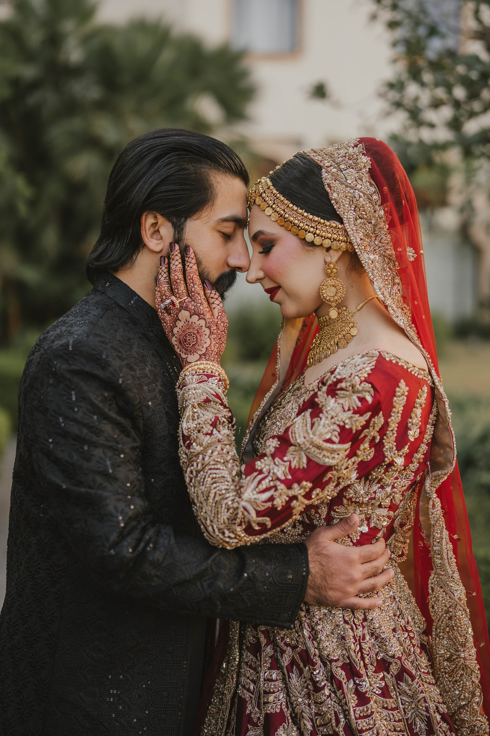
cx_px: 245
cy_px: 368
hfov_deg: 27.0
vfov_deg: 39.6
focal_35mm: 50
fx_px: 1021
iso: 500
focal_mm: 50
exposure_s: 1/2000
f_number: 1.8
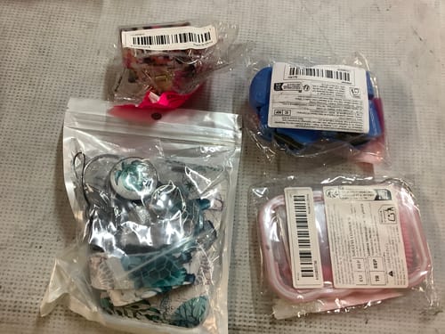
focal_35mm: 31
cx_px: 222
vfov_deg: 45.4
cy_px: 167
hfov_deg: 58.4
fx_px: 399
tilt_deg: -70.7
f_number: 2.4
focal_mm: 3.3
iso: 160
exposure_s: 1/50
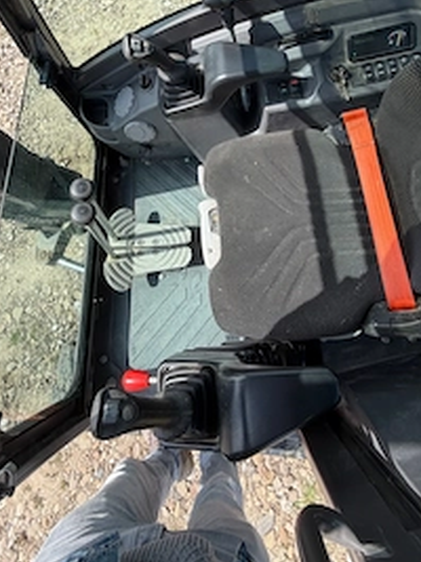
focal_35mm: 21
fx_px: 341
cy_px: 164
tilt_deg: -68.4
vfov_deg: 75.1
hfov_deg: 63.4
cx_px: 217
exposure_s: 1/522
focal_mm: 2.22
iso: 40
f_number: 2.2
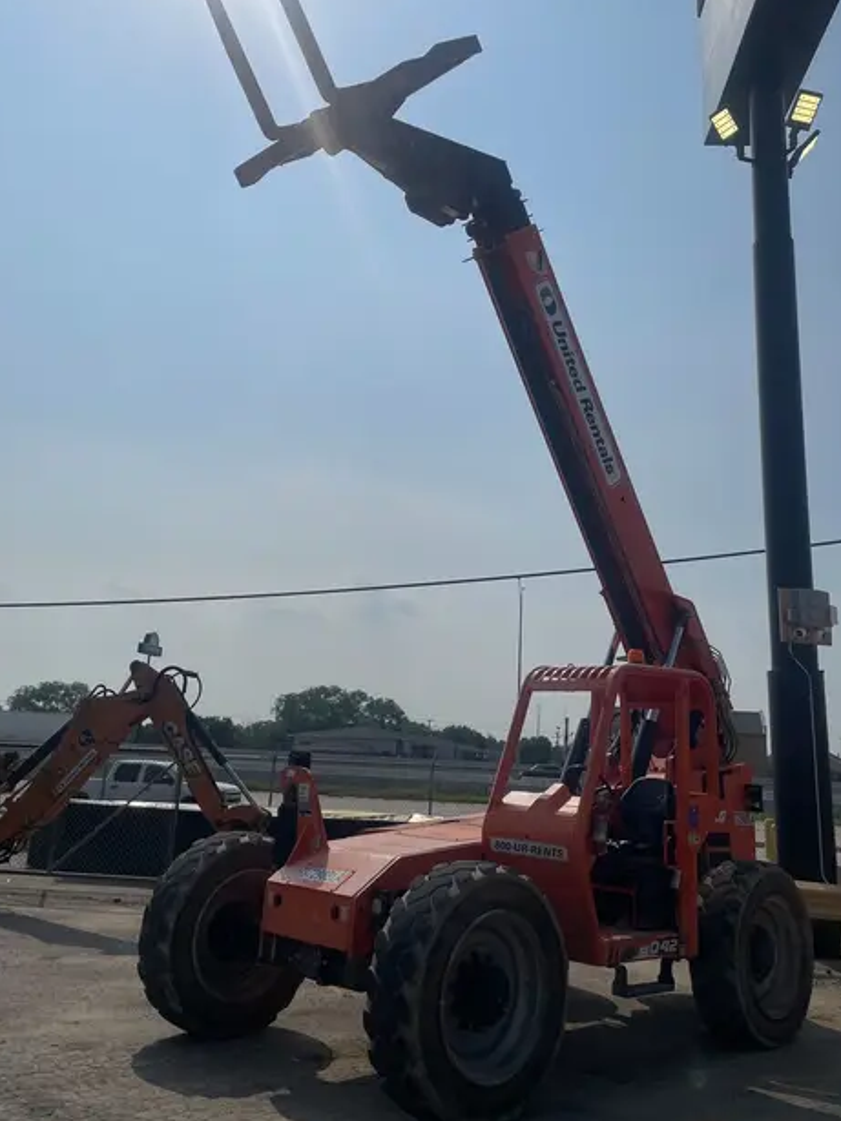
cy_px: 478
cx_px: 458
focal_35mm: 31
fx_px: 1005
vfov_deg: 58.1
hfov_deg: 45.4
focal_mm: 4.2
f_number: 1.6
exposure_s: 1/25000
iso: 32
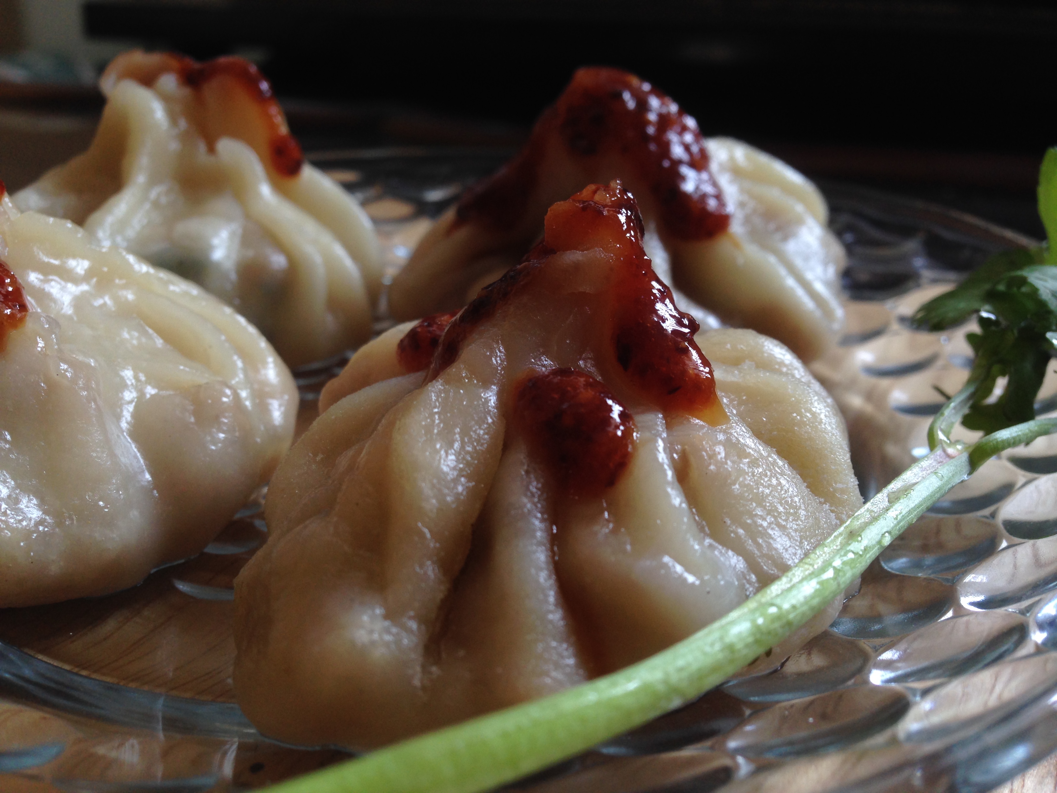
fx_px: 1008
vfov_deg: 42.9
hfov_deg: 55.4
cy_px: 396
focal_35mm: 33
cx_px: 528
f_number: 2.4
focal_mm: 4.12
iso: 64
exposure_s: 1/30
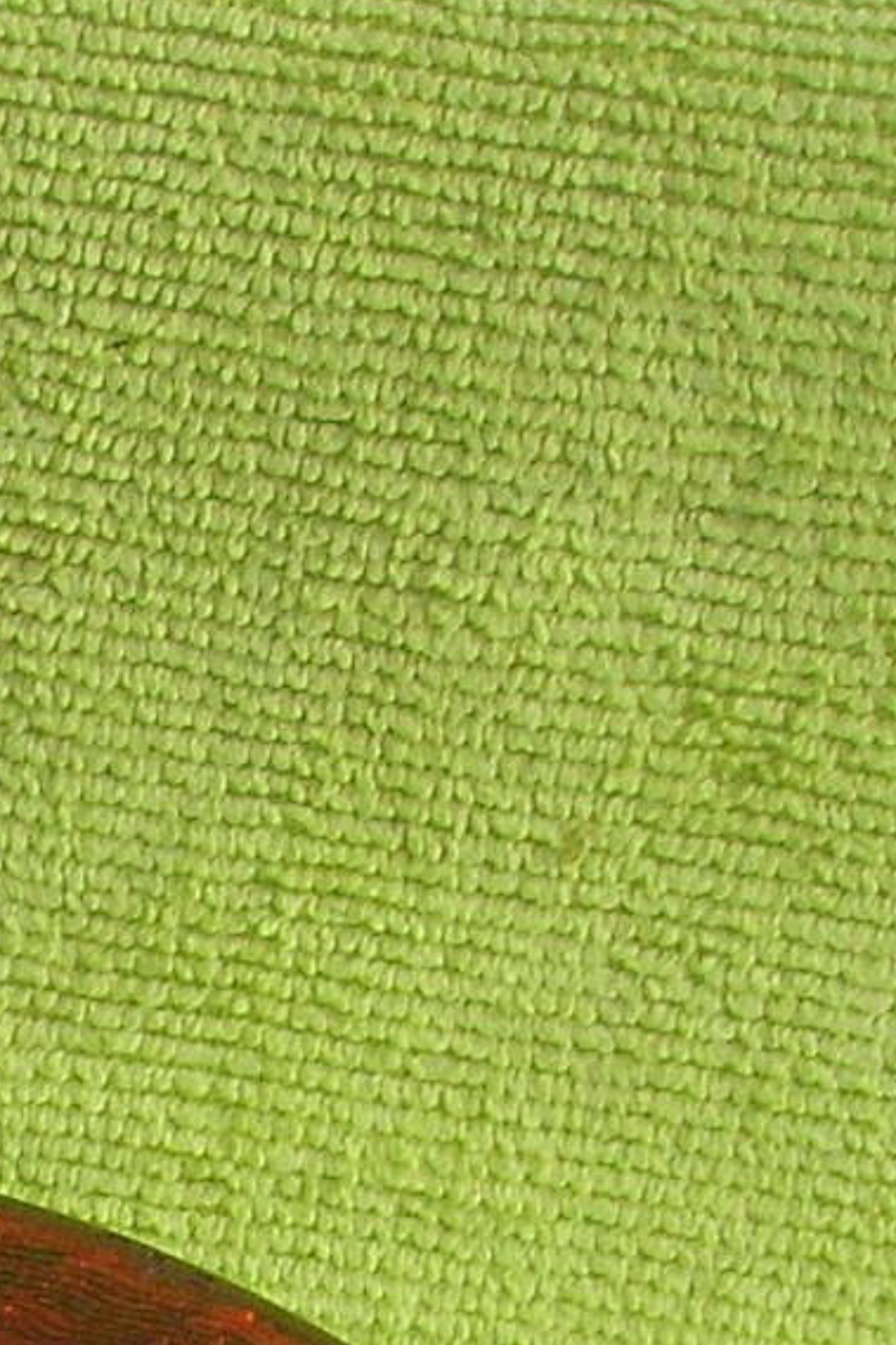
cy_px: 2267
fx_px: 6724
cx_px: -1811
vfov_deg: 10.8
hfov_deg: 6.9
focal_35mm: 180
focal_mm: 7.8
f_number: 6.4
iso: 50
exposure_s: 1/200
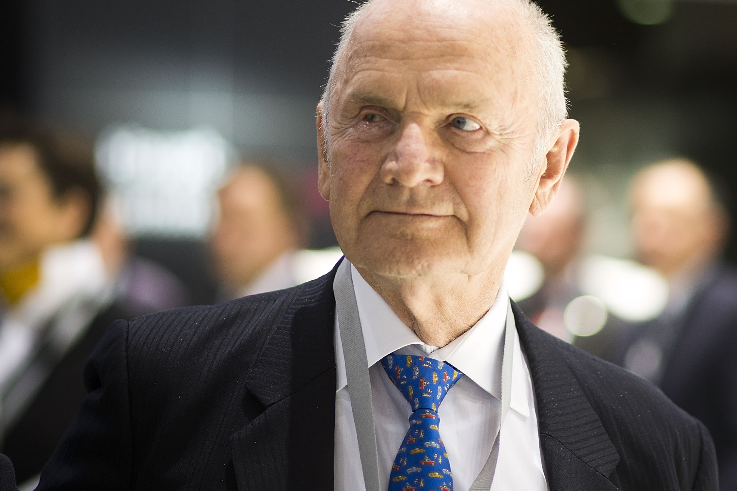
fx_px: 2313
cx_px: 446
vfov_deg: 12.1
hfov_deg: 18.1
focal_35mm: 113
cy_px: 210
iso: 800
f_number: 1.8
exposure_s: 1/800
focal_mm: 85
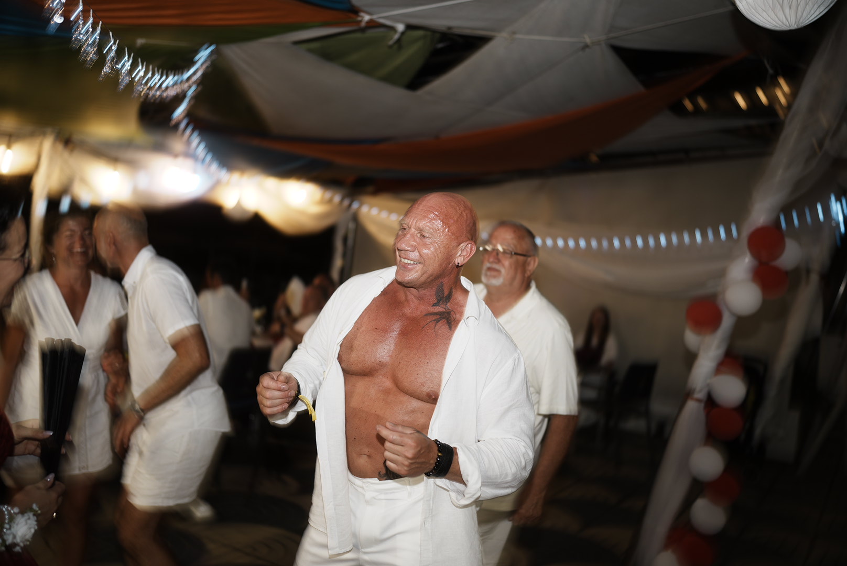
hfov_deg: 54.4
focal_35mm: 35
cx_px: 424
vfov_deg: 37.9
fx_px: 824
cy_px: 283
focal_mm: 35
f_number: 1.4
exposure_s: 1/25
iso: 100
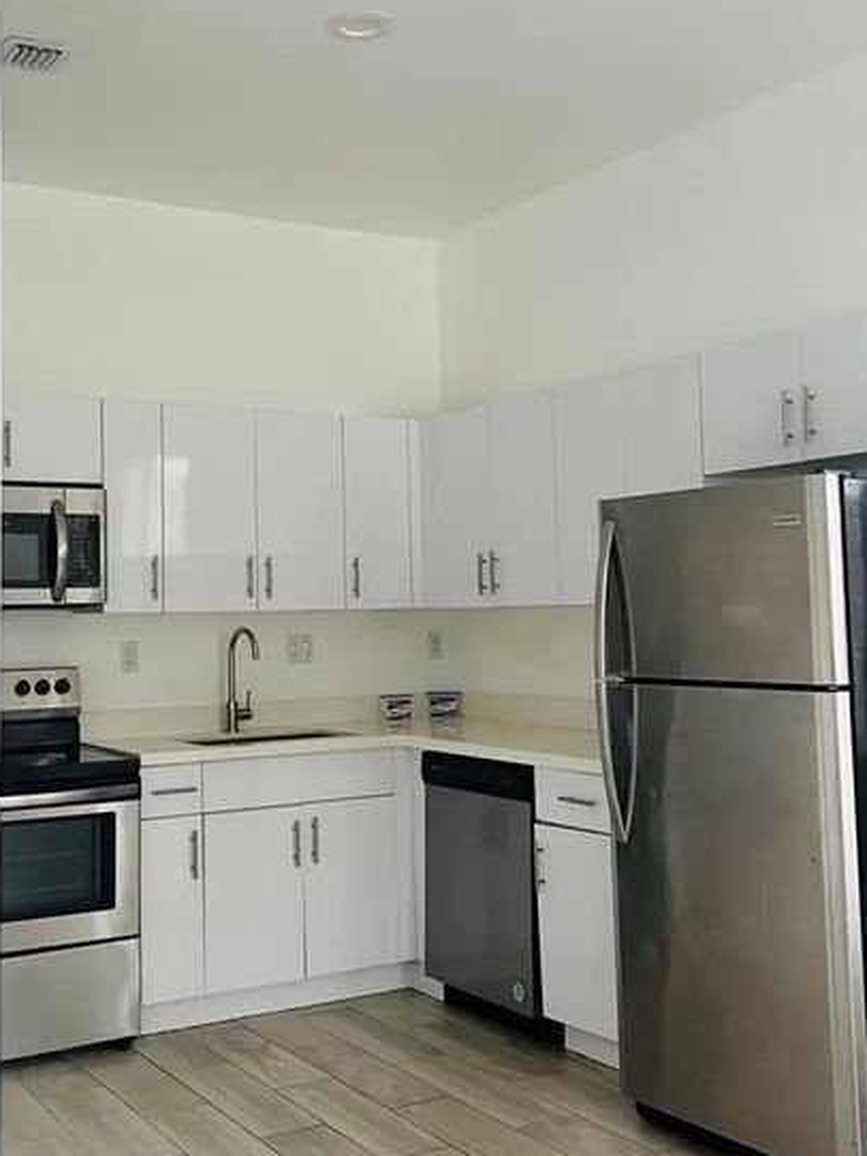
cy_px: 546
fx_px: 1369
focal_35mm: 41
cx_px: 295
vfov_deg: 45.7
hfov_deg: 34.8
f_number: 1.5
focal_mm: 5.7
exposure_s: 1/90
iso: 125
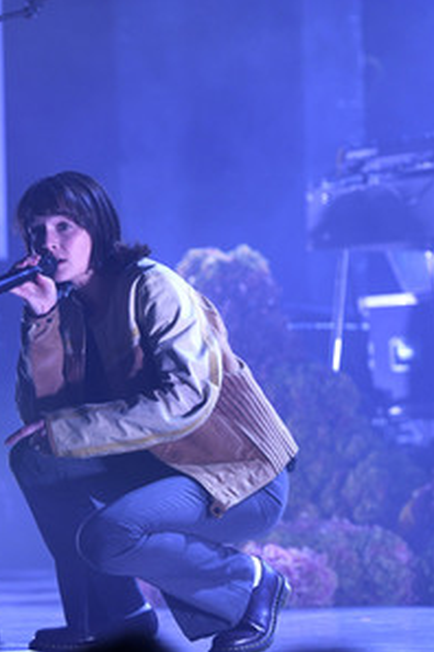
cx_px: 58
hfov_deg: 7.0
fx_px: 3562
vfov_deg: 10.4
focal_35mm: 197
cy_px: 327
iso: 1600
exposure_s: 1/400
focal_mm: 130
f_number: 3.2
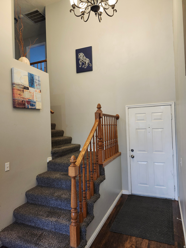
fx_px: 165
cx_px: 93
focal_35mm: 23
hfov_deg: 58.9
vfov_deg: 73.9
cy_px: 124
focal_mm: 5.54
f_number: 1.8
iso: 640
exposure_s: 1/120
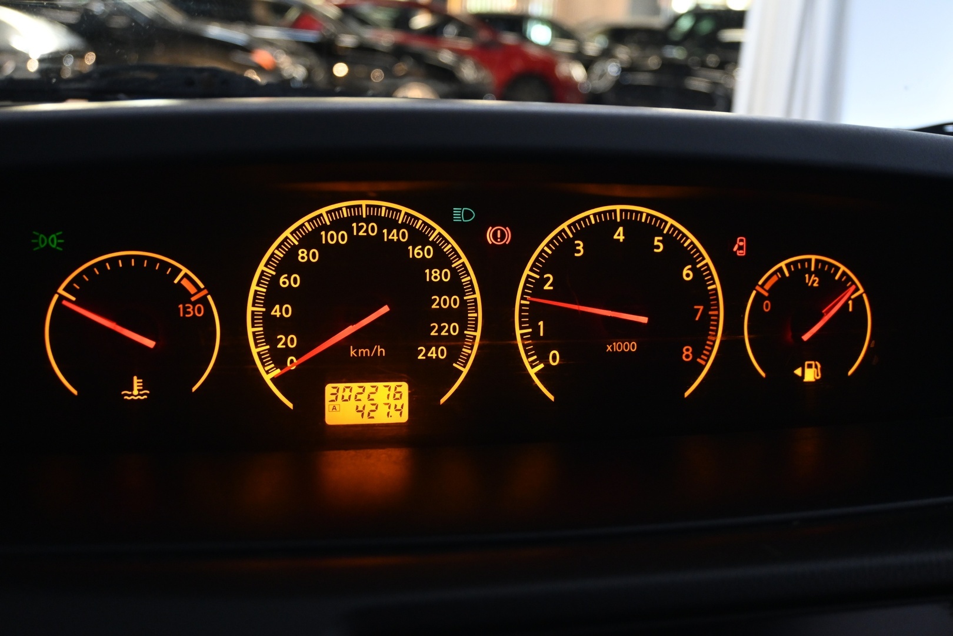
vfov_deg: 38.4
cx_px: 476
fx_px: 913
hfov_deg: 55.1
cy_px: 318
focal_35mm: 34
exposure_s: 1/50
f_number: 4.2
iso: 1600
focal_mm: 23
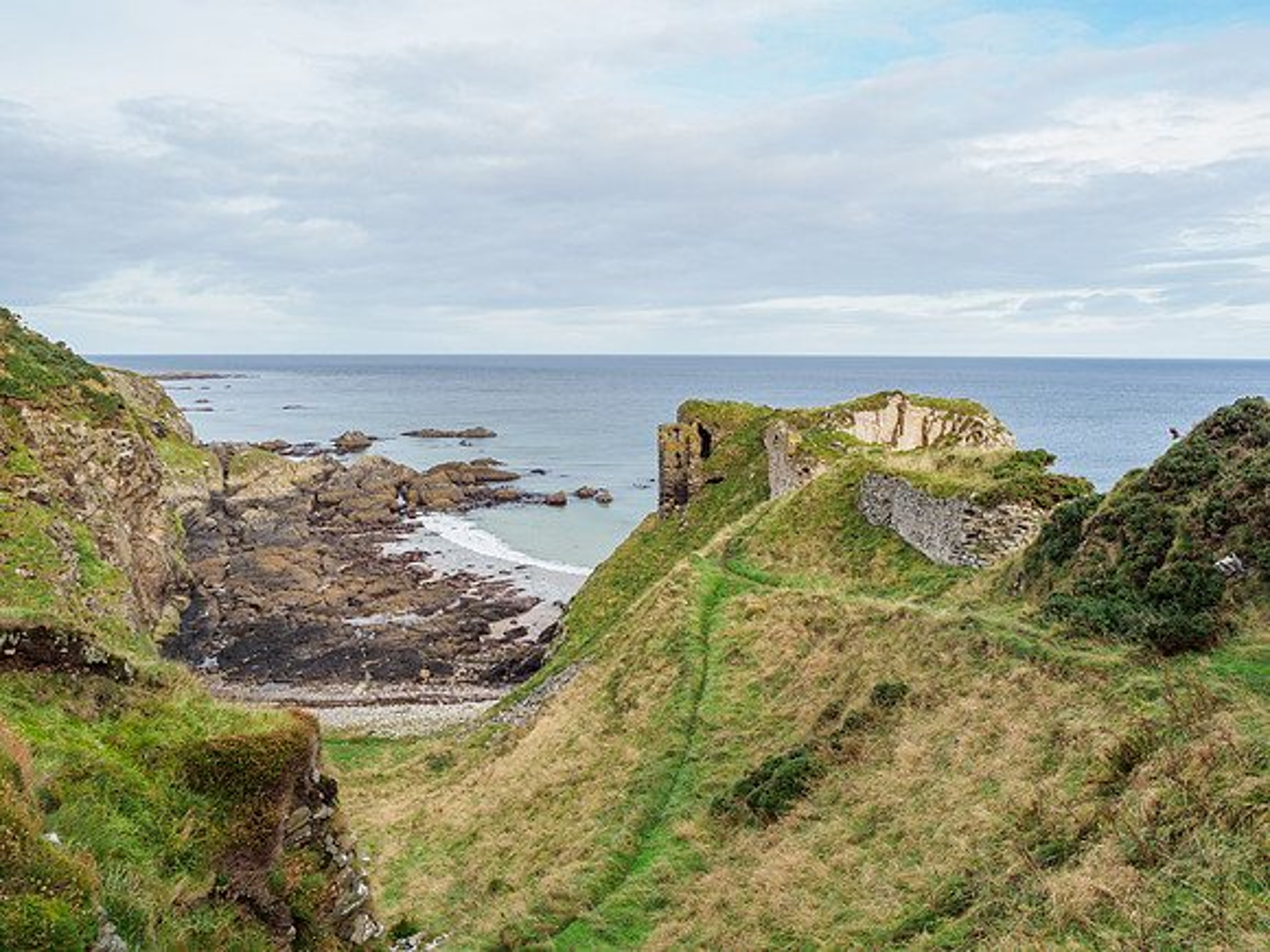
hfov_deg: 71.6
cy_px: 476
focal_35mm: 24
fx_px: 881
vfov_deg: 56.8
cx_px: 635
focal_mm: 12
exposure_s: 1/50
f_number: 7.1
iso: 200
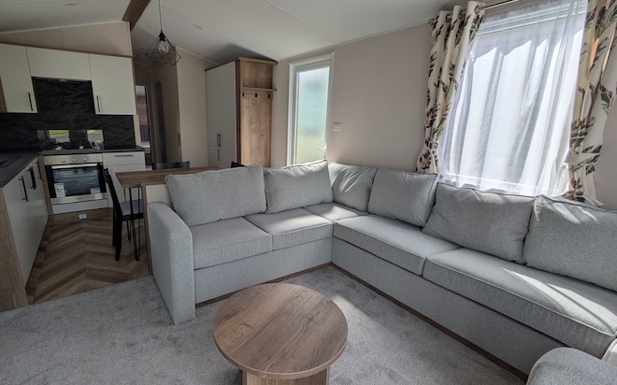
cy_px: 197
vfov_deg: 64.9
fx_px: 303
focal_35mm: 18
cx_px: 274
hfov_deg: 90.7
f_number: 2.2
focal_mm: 1.83
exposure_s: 1/646
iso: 44
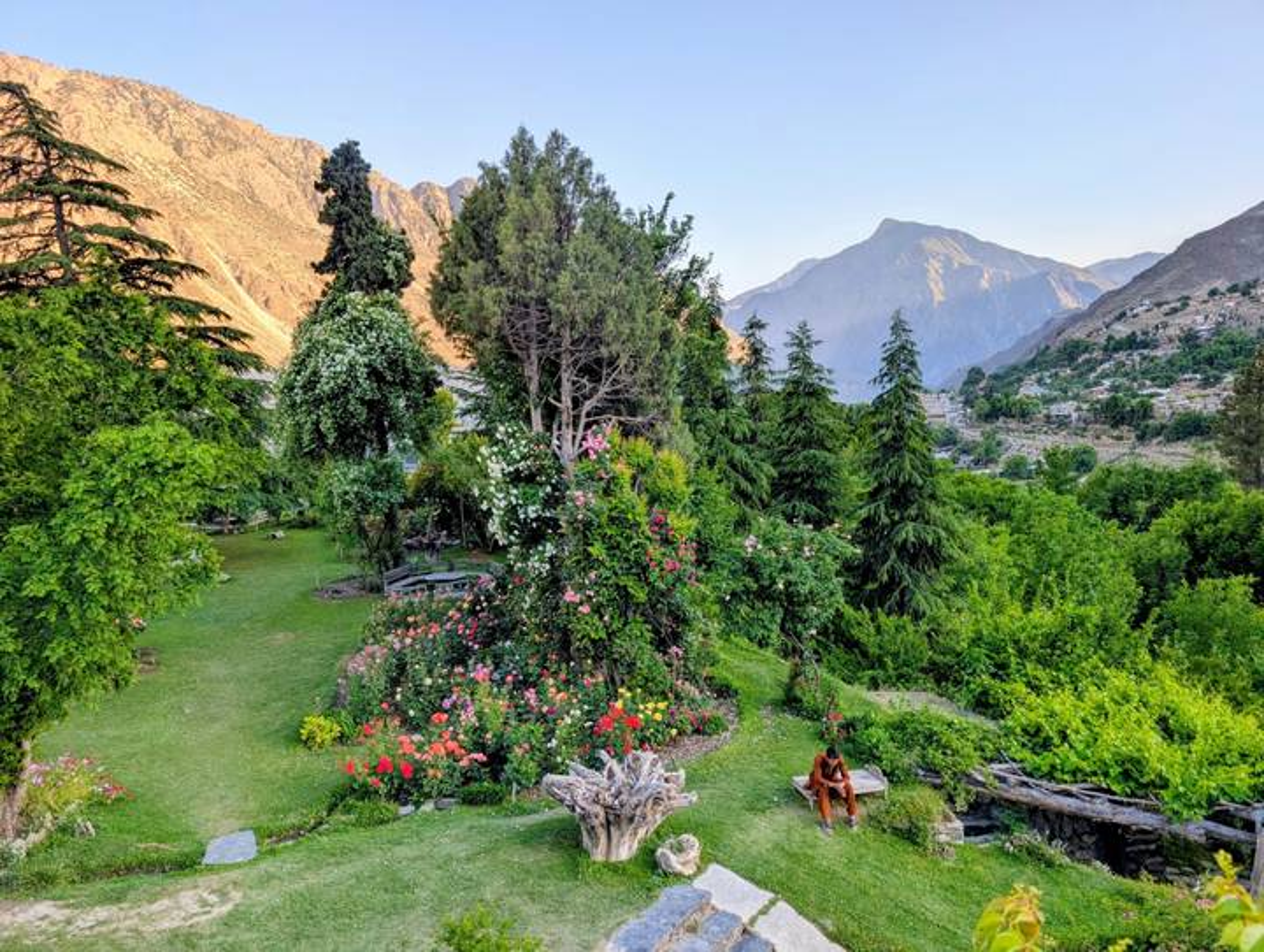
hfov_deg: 71.5
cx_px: 632
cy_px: 476
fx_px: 878
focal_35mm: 24
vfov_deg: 56.9
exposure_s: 1/278
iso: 21
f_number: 1.68
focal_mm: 6.9
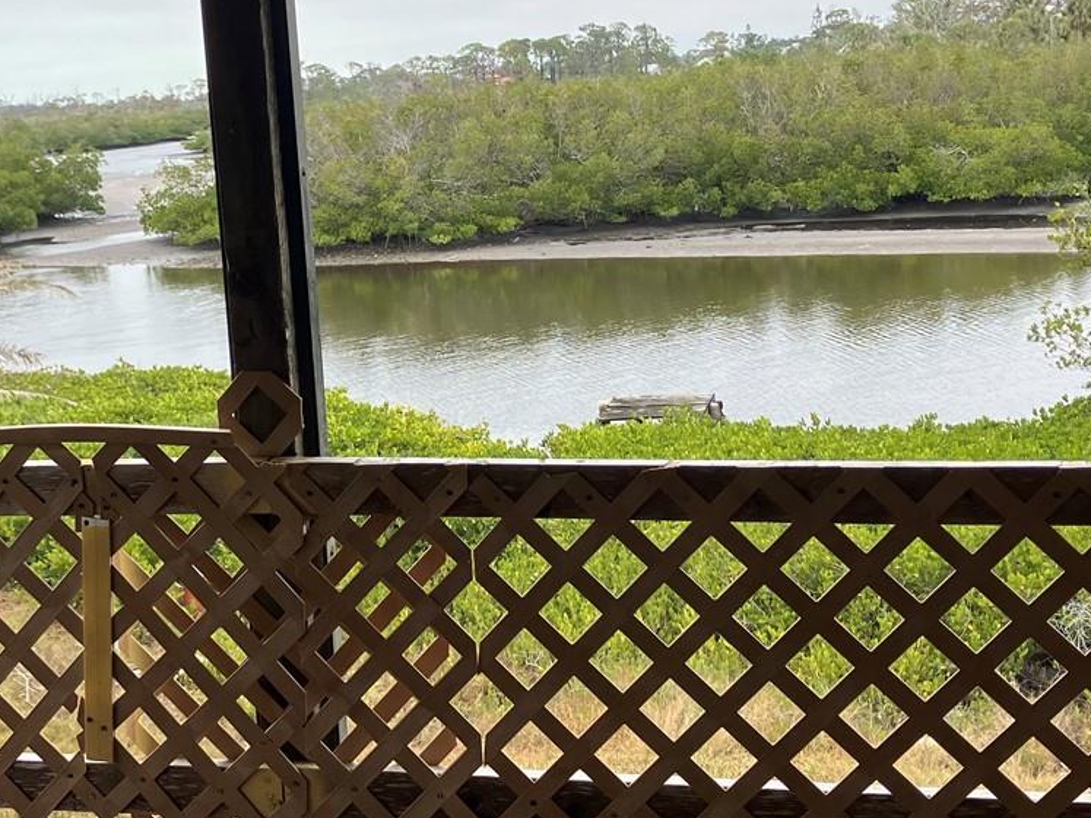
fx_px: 1891
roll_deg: +3.6
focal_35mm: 60
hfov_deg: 31.9
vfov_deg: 24.3
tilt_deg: -6.8
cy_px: 295
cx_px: 365
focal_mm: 3.99
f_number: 1.8
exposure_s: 1/540
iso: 32
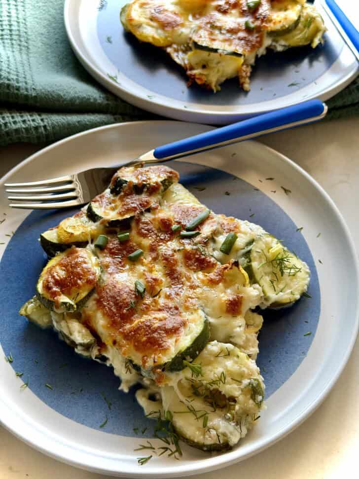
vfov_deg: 39.7
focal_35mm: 48
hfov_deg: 30.3
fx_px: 664
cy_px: 240
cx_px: 180
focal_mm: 6.8
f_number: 1.8
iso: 100
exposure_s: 1/65
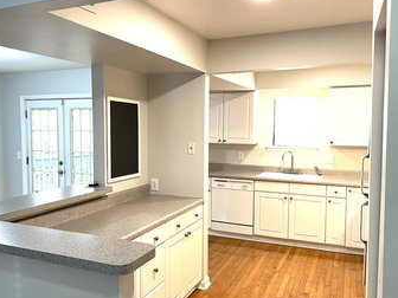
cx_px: 171
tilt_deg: -3.6
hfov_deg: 55.2
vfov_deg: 42.9
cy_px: 154
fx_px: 379
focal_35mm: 33
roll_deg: +0.0
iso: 100
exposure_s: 1/60
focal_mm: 5.7
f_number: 1.5
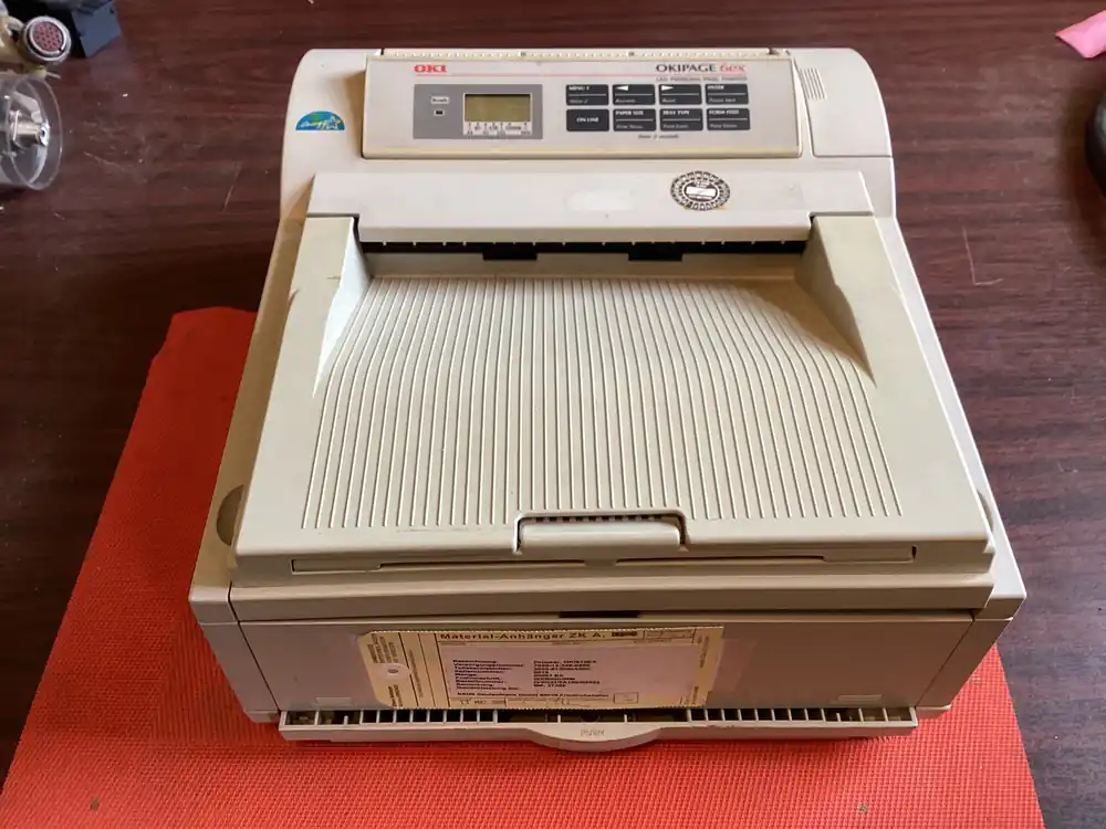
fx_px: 990
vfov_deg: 45.4
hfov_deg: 58.4
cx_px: 553
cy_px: 414
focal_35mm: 31
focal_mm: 3.3
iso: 100
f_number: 2.4
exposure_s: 1/50
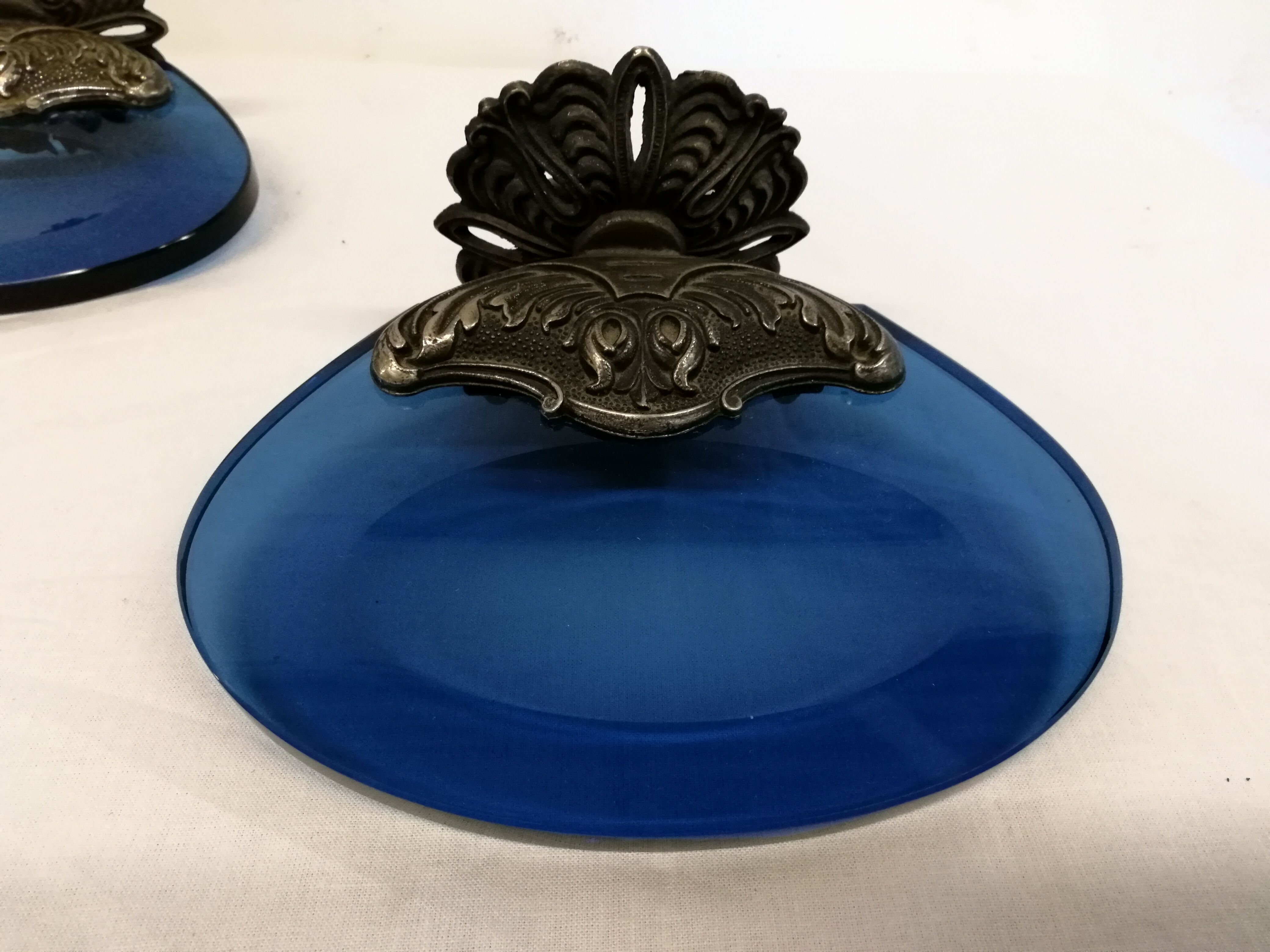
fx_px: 881
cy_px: 476
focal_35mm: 24
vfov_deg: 56.8
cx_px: 635
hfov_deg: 71.6
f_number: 2.2
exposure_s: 1/50
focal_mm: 2.38
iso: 100
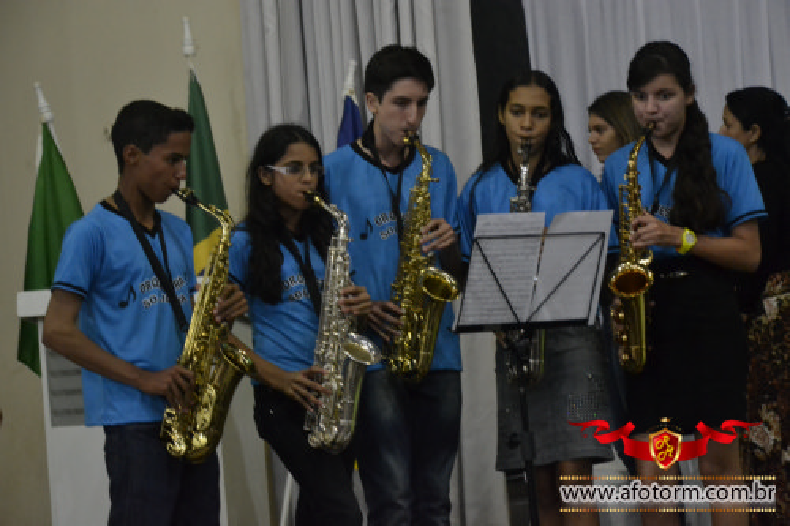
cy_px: 263
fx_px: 2632
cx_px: 395
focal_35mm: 120
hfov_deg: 17.1
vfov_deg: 11.4
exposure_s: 1/40
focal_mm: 80
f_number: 5.6
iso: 3200
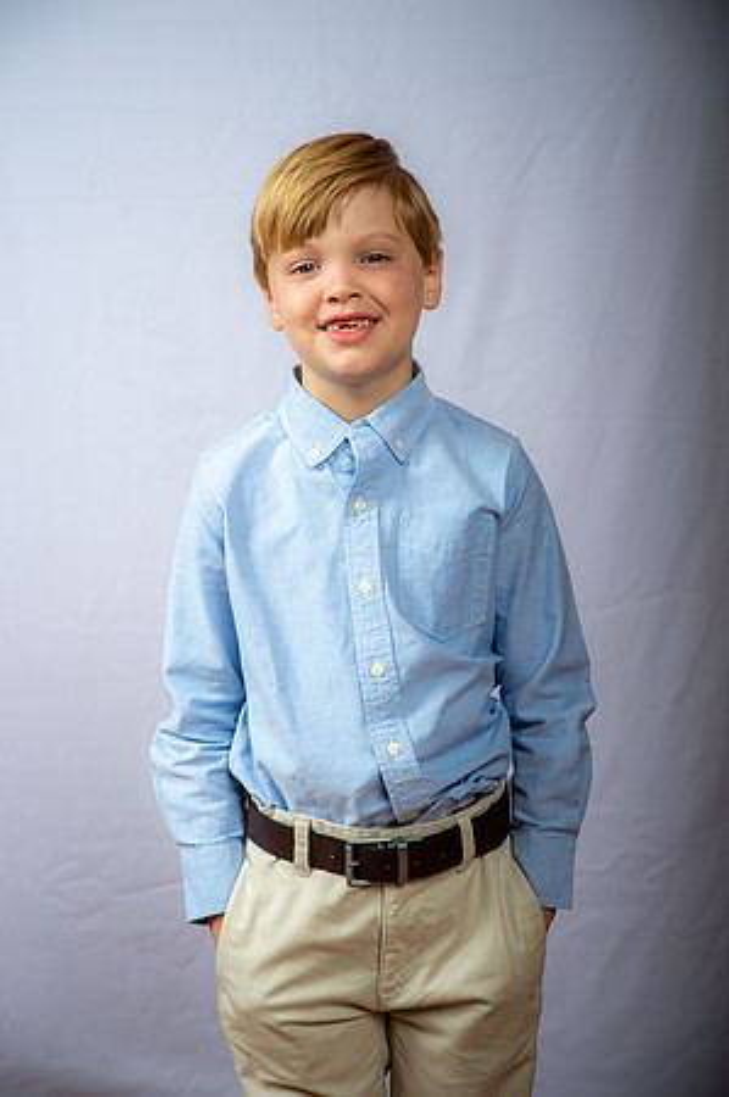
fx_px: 2375
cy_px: 548
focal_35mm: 78
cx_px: 364
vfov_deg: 26.0
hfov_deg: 17.5
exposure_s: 1/200
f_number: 6.3
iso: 250
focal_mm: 78
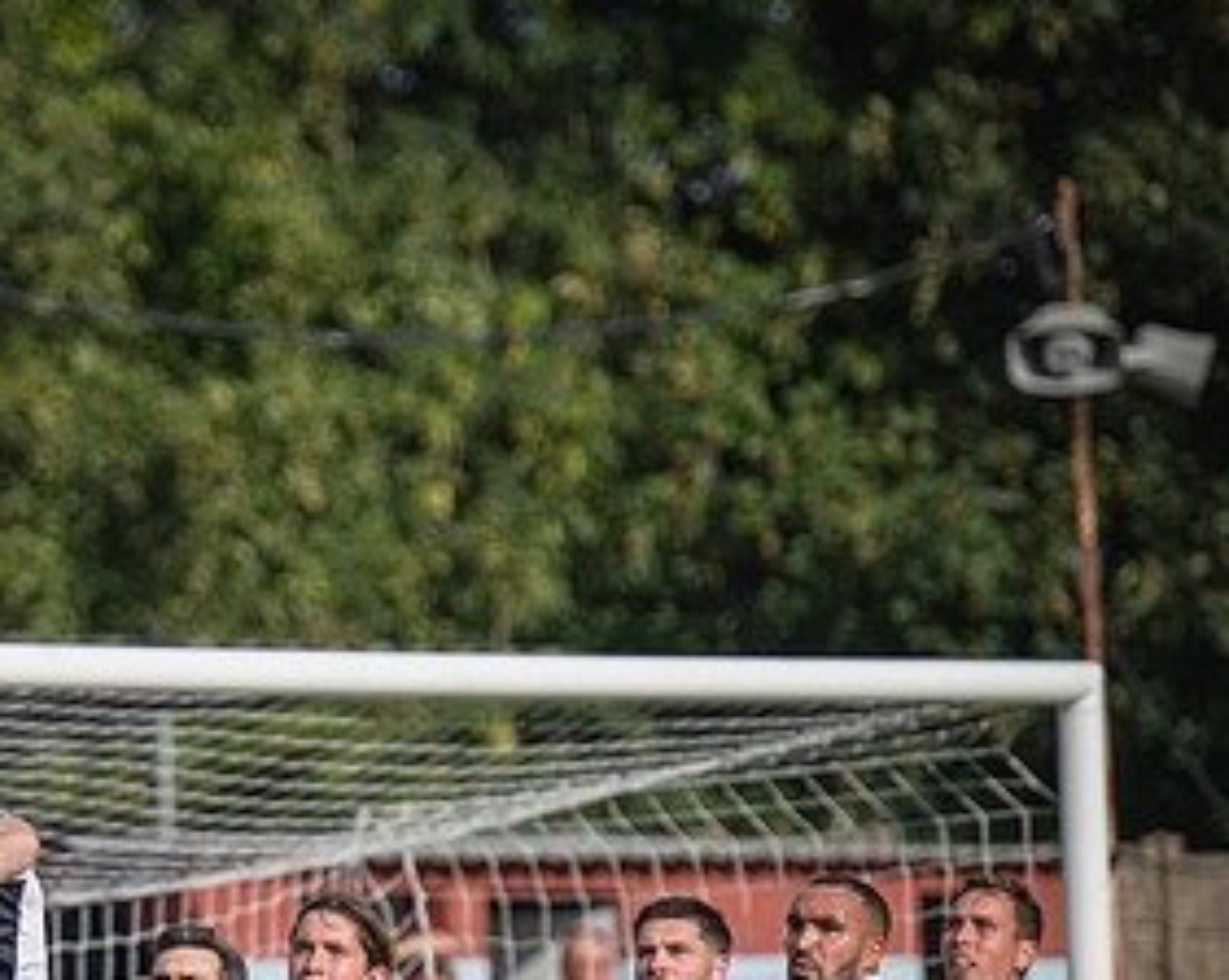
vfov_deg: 2.8
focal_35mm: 542
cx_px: -58
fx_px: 19687
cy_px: 954
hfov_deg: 3.6
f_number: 4
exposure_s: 1/3200
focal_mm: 240
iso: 200
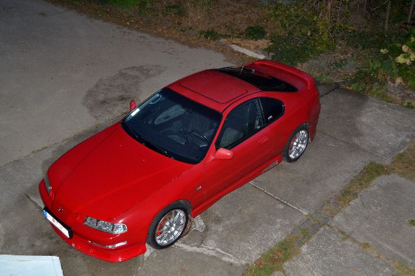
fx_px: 484
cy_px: 138
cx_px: 208
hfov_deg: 46.4
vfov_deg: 31.9
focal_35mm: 42
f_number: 4.5
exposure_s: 1/60
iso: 800
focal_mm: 28
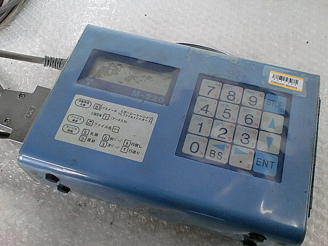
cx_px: 164
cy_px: 123
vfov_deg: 40.7
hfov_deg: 52.6
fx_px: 332
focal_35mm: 35
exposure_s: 1/60
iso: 200
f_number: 3.1
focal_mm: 6.3
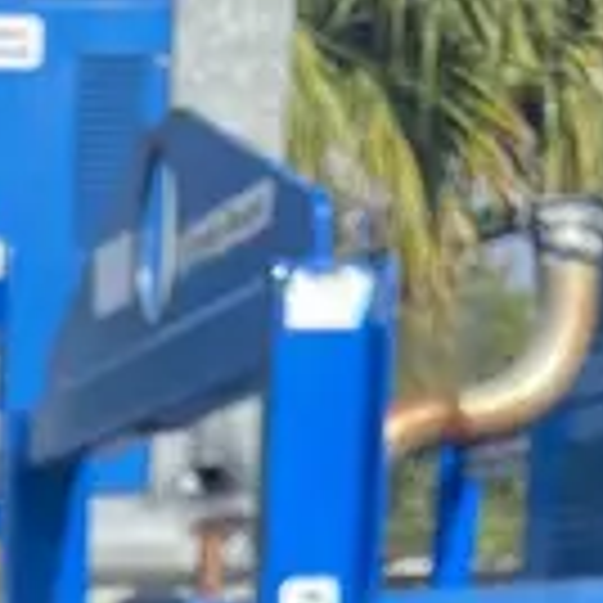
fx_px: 2483
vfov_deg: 10.8
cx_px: -302
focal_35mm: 126
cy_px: 1645
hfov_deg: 13.1
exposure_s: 1/1543
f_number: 1.8
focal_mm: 4.25
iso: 32
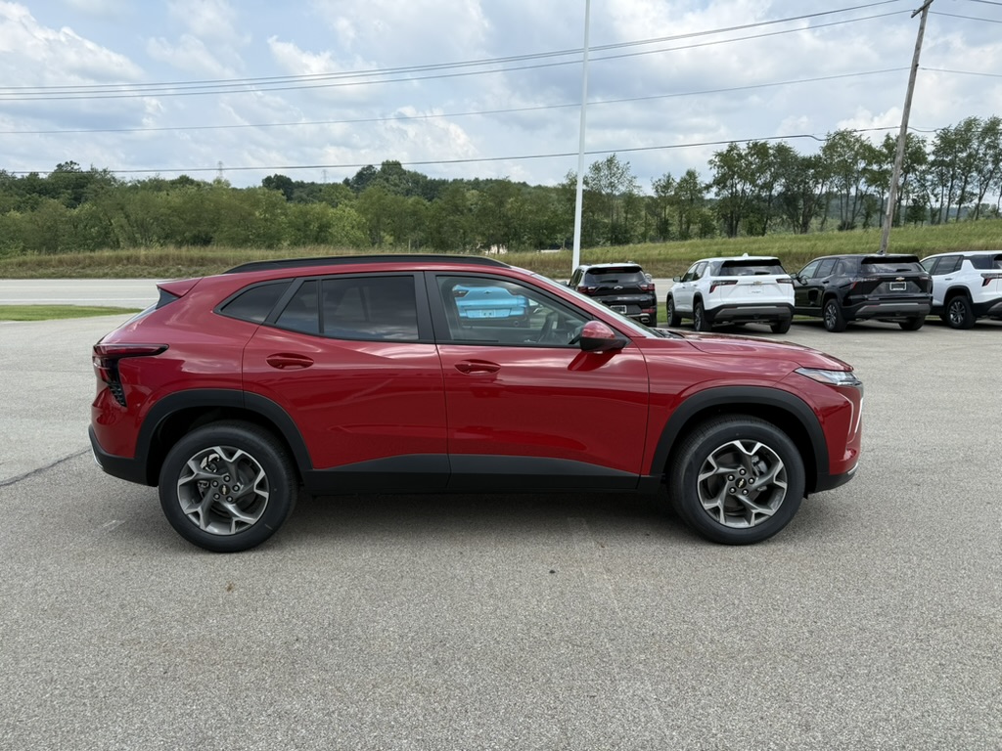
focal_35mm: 24
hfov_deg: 71.6
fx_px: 695
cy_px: 376
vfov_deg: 56.8
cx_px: 501
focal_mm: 6.76
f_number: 1.78
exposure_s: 1/2703
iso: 80
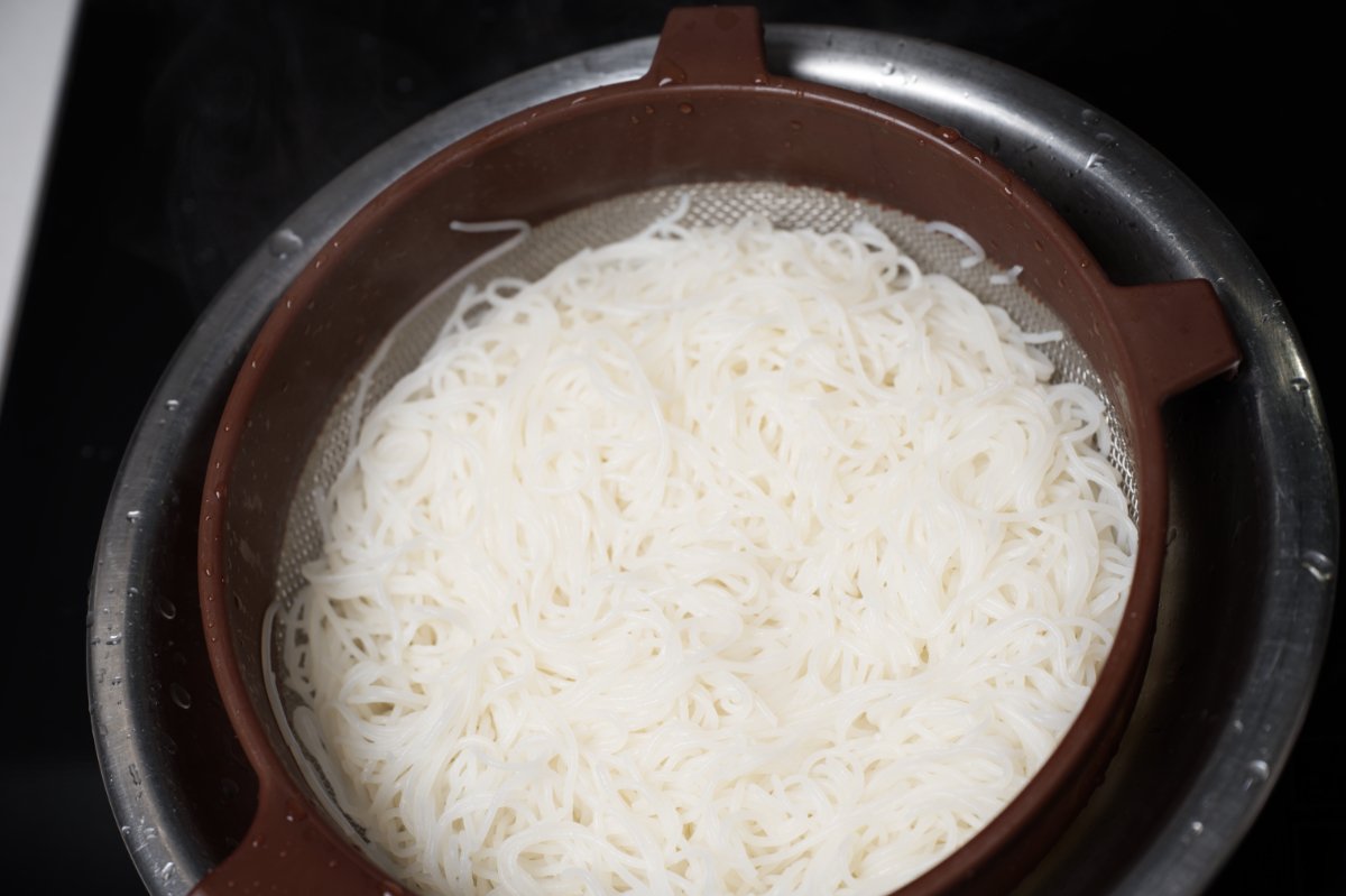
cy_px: 448
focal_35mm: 70
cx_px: 673
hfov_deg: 28.9
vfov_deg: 19.4
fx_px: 2616
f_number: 5.6
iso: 100
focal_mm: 70
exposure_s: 1/100
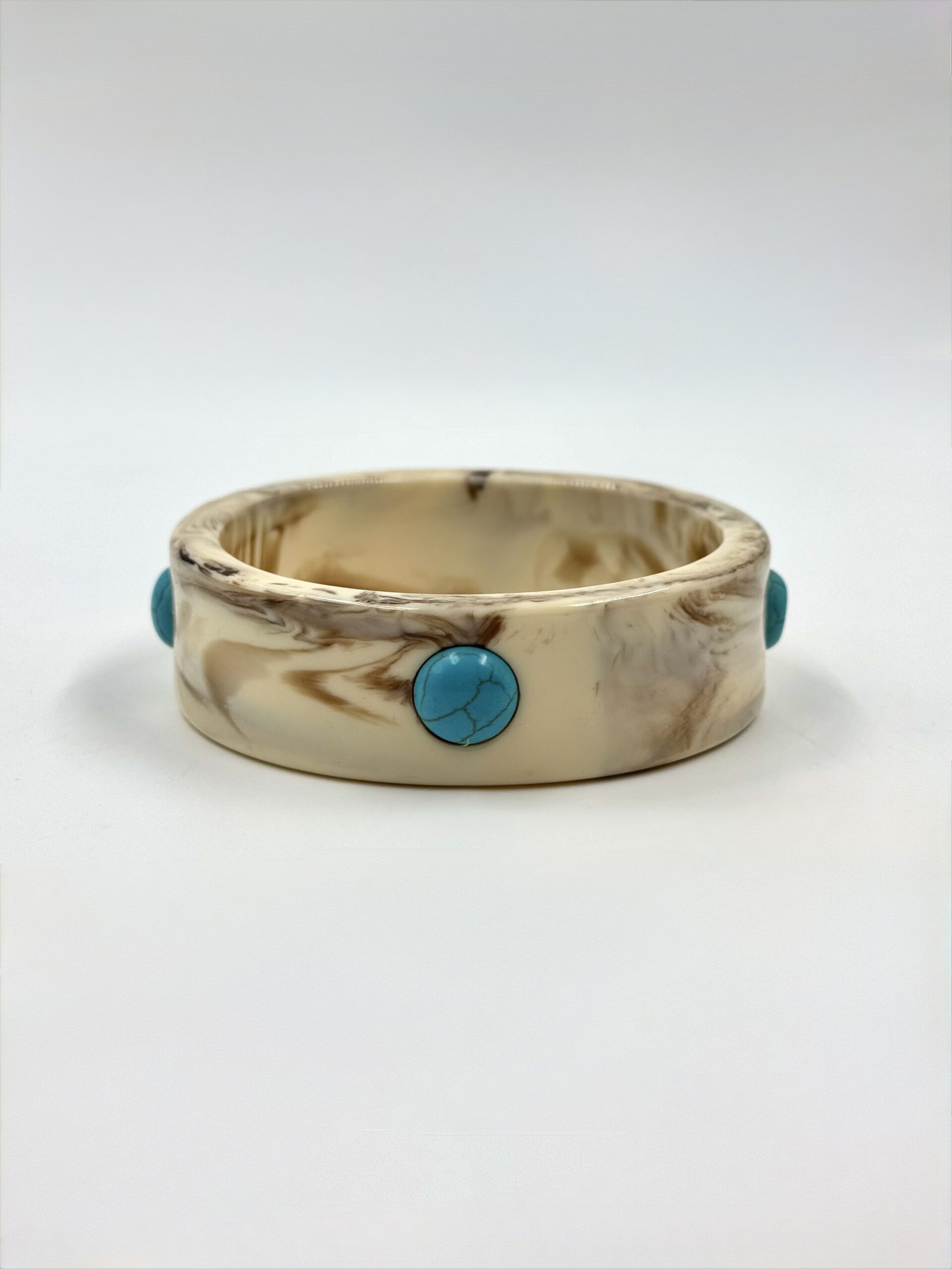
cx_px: 476
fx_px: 1760
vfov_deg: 39.7
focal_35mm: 48
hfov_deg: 30.3
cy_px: 634
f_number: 1.78
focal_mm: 6.76
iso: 64
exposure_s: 1/1193
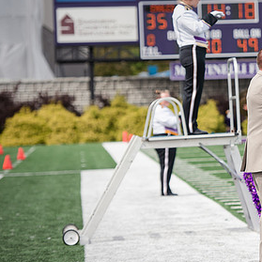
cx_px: 270
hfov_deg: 7.9
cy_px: 118
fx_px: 1892
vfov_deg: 7.9
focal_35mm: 221
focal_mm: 125
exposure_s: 1/1250
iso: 160
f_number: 3.5
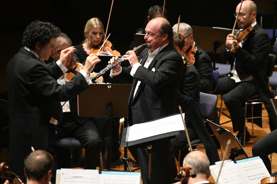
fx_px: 2307
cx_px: 138
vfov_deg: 4.6
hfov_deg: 6.9
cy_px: 92
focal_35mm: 300
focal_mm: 300
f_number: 5.6
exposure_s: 1/200
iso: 5000
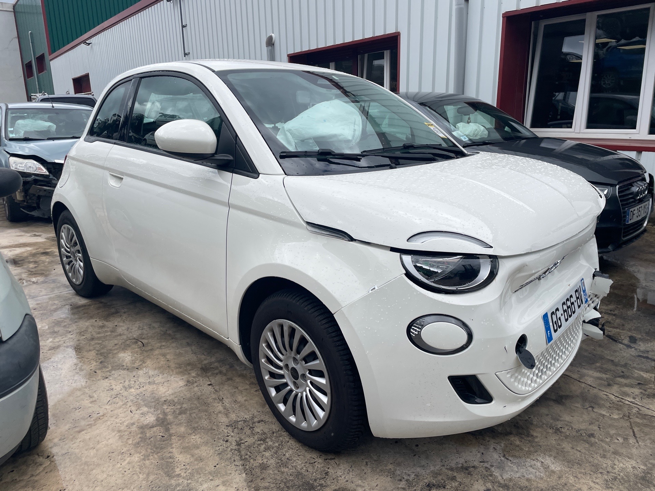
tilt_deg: -16.2
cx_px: 328
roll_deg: +3.8
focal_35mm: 26
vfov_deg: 53.1
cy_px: 246
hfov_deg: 67.3
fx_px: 492
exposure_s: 1/2681
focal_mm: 4.2
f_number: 1.6
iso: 32
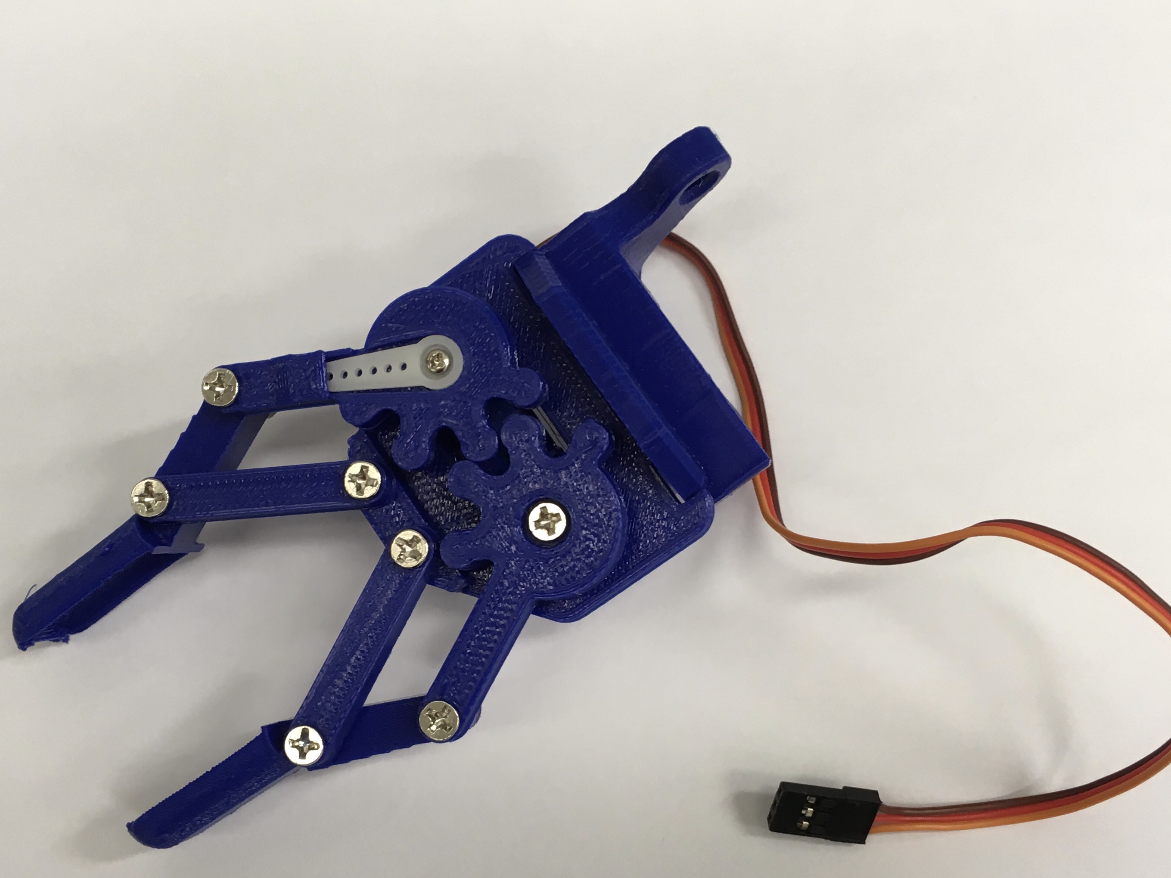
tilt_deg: -78.2
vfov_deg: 33.5
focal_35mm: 43
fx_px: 1455
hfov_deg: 43.8
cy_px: 526
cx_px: 535
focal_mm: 4.15
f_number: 2.2
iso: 64
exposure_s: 1/33
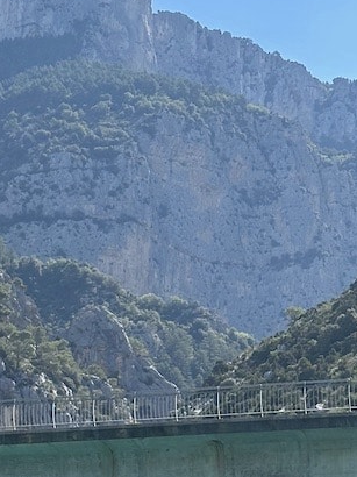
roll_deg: -1.8
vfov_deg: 13.1
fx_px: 2065
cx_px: -140
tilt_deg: +13.3
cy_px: 411
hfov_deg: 9.7
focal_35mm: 150
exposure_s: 1/2410
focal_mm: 6.86
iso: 64
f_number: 1.78
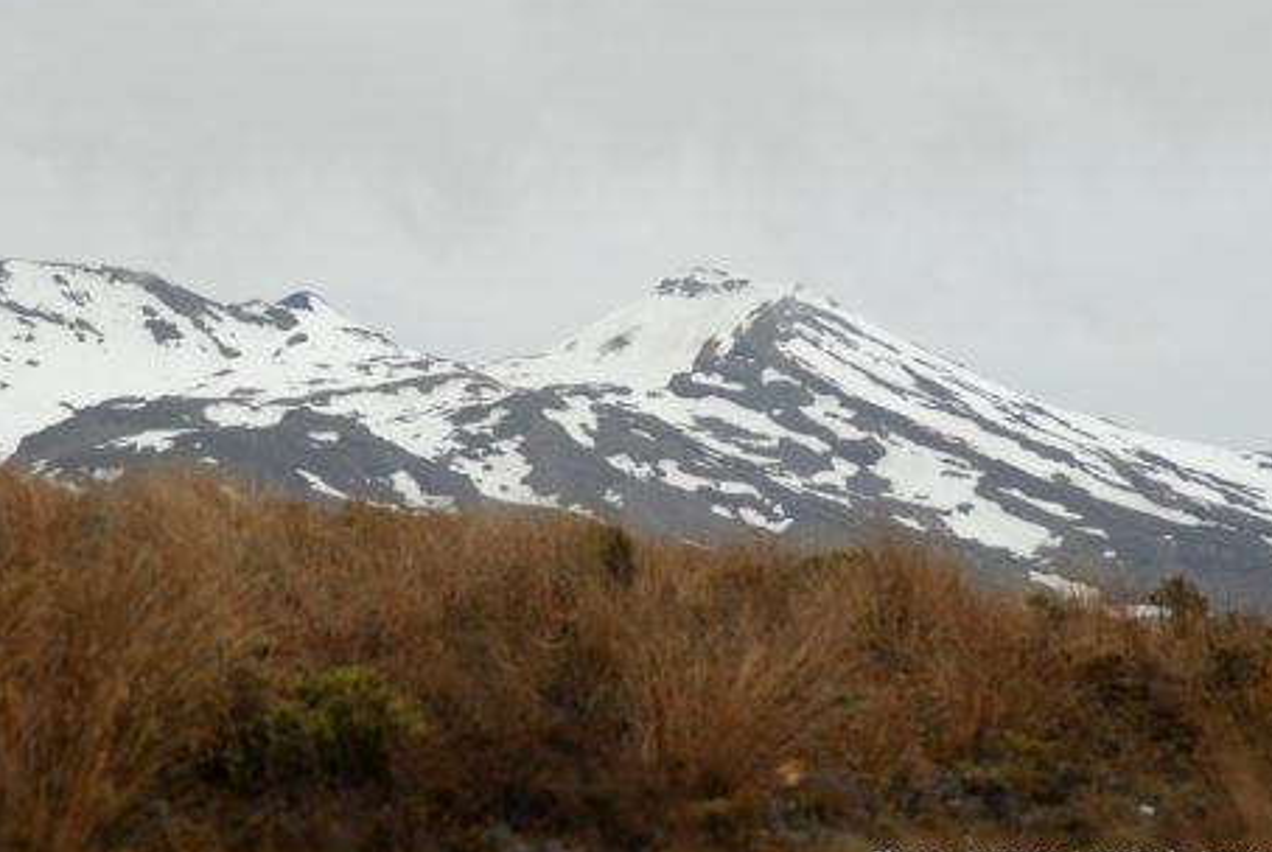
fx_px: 5378
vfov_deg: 9.1
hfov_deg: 13.5
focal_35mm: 152
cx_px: 692
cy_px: 433
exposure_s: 1/200
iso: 100
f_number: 5
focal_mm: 92
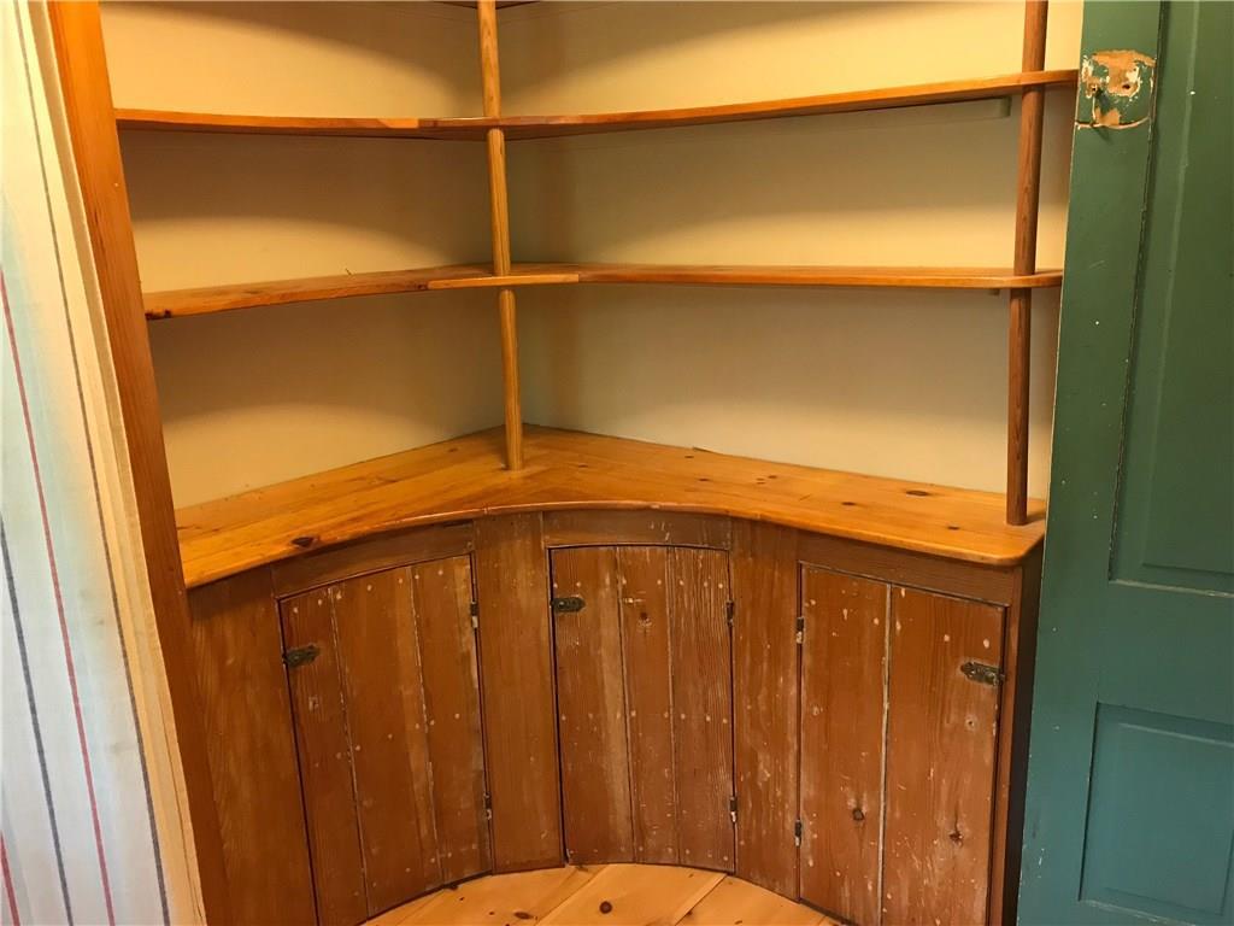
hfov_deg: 63.4
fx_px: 998
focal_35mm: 28
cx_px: 617
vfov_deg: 49.7
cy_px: 463
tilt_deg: -12.4
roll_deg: +1.7
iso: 100
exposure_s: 1/12
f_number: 1.8
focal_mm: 3.99
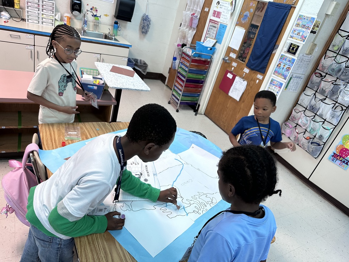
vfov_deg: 56.8
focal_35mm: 24
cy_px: 131
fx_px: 242
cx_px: 174
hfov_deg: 71.6
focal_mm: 6.86
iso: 250
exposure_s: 1/101
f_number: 1.78
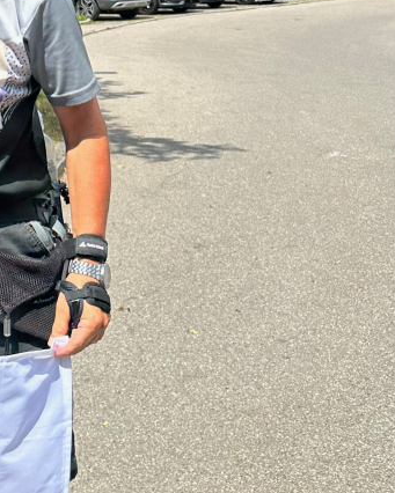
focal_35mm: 66
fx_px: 964
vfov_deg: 27.6
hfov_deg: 21.3
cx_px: -93
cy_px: 47
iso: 80
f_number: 1.78
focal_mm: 6.86
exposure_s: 1/4348
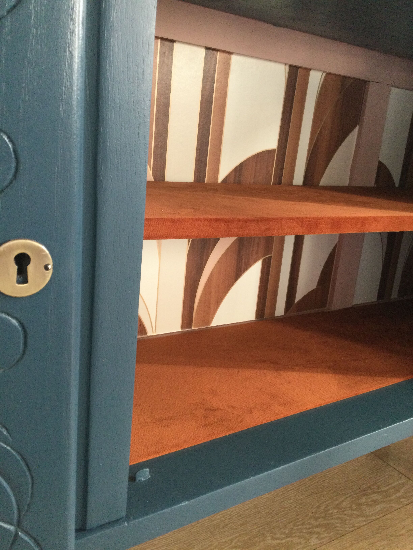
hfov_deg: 45.4
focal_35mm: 31
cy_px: 275
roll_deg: -5.9
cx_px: 206
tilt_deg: -13.0
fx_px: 493
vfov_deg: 58.4
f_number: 2.4
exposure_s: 1/33
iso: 160
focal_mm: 3.3
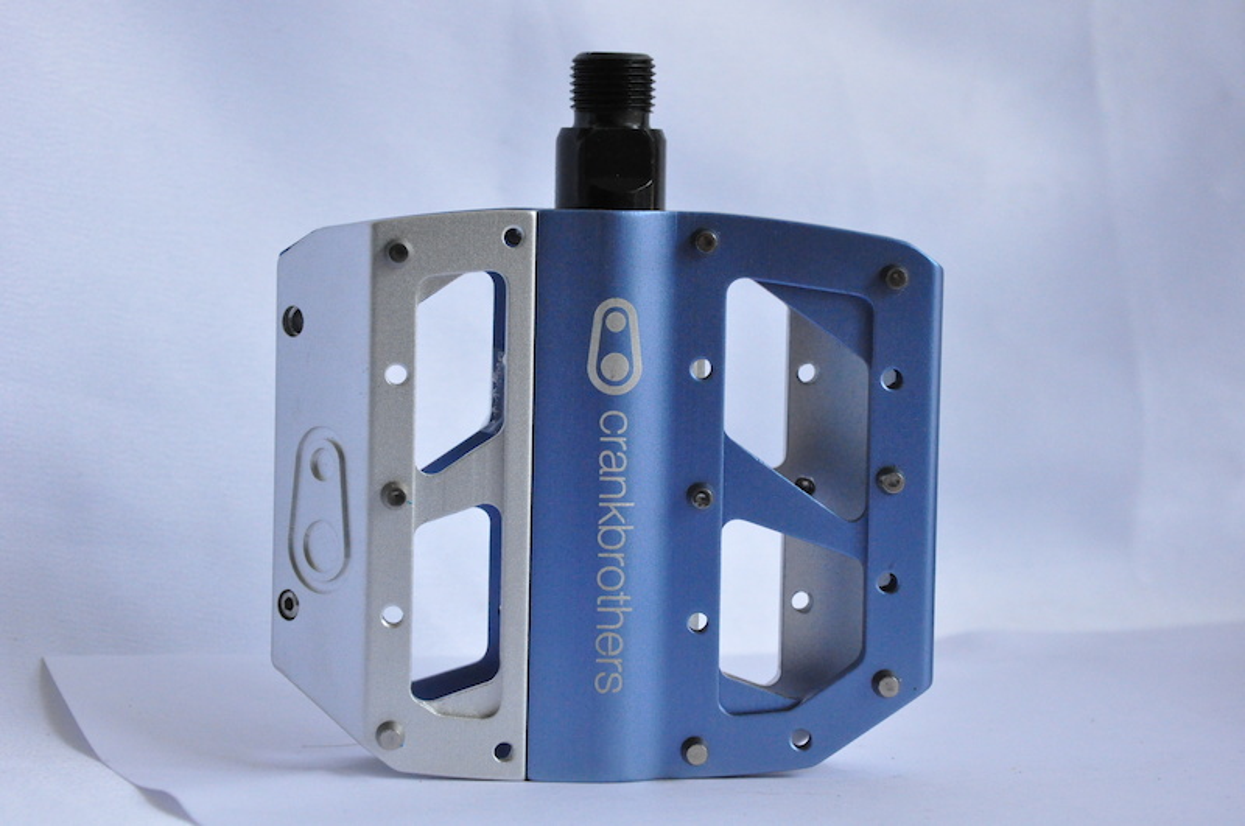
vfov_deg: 13.8
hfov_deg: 20.6
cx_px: 622
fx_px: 3419
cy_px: 413
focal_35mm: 99
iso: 3200
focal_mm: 66
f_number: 10
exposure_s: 1/400
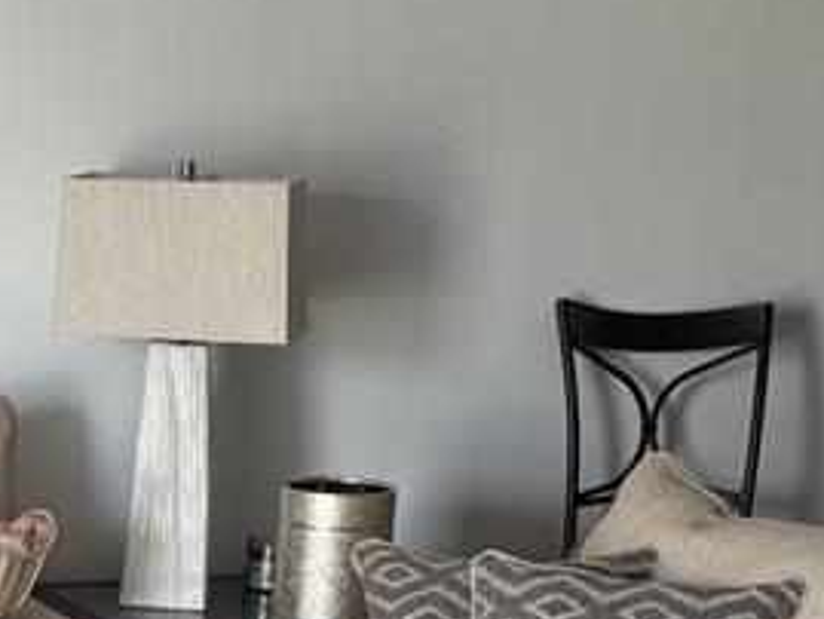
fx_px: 2358
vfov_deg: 14.4
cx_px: -3
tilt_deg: -15.5
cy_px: 763
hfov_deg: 19.3
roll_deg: -1.7
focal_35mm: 99
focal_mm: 5.96
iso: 64
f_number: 1.6
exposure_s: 1/122
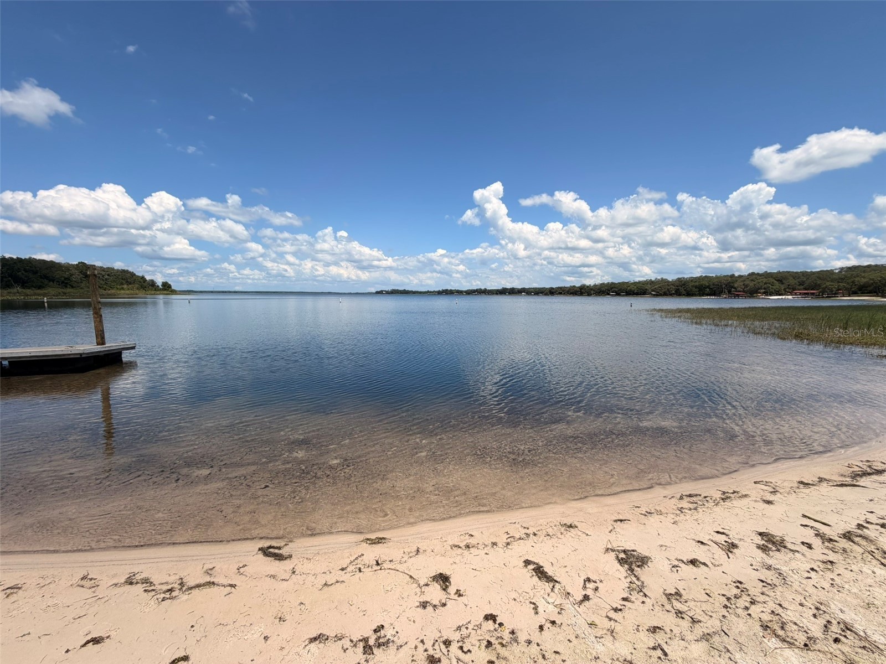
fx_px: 358
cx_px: 443
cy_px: 332
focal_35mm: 14
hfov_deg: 102.1
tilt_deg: -6.8
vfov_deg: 85.7
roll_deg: -0.5
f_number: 2.2
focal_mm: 2.22
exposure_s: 1/1285
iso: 20
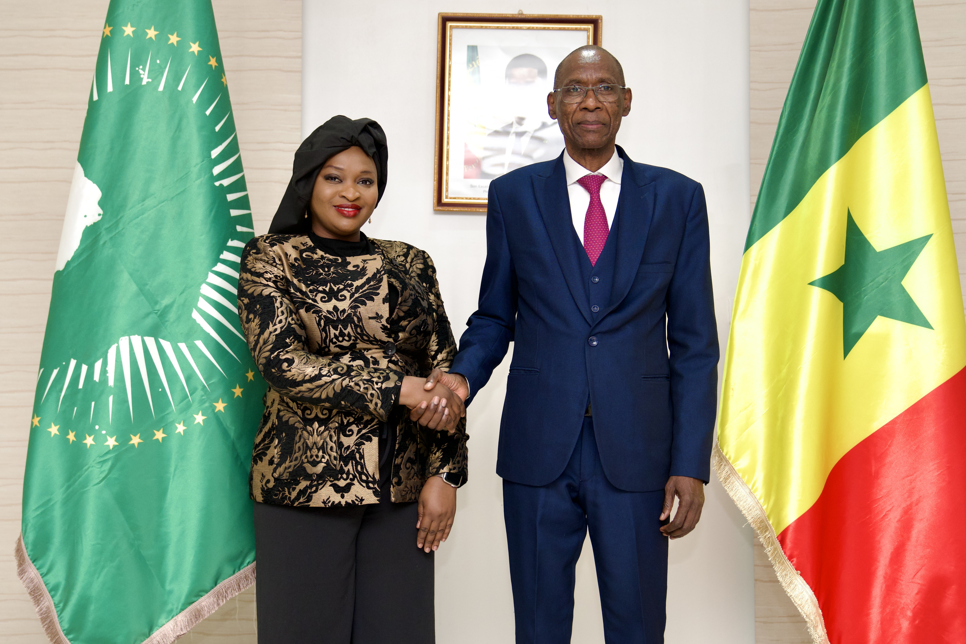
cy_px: 322
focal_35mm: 40
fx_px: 1073
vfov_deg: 33.4
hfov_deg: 48.5
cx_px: 483
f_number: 2.8
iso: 640
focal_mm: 40
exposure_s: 1/160
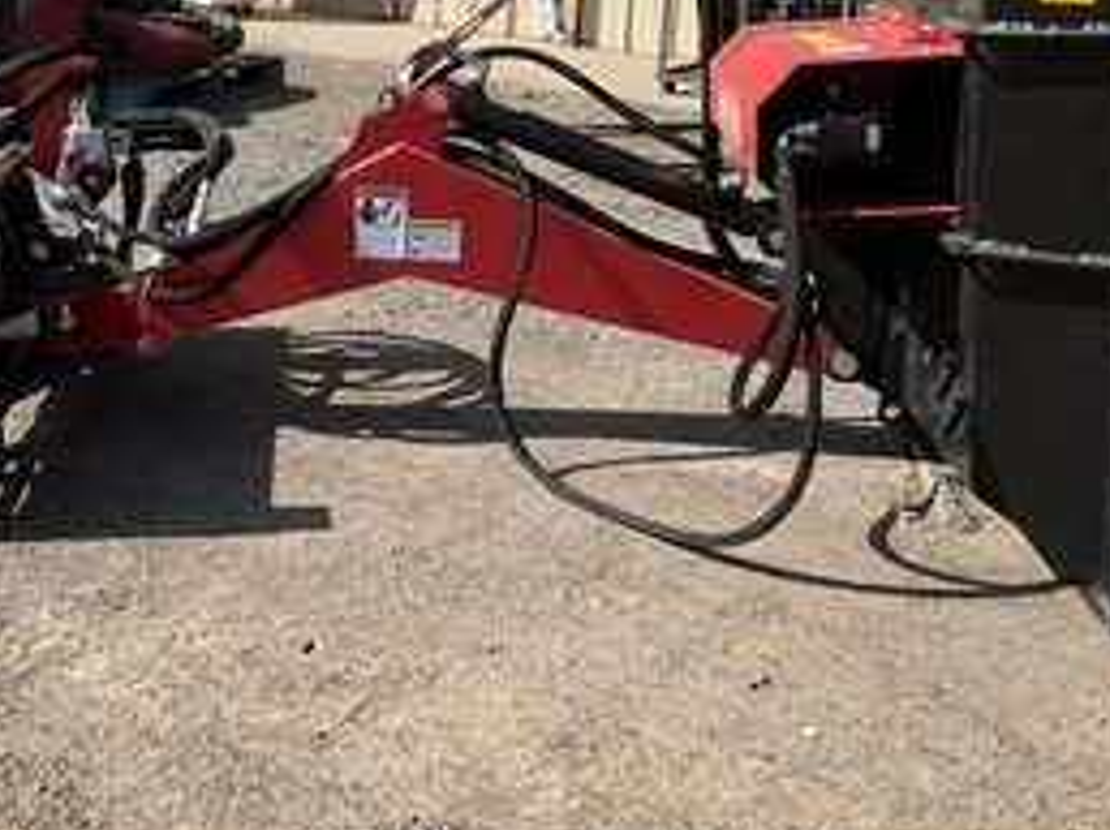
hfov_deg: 42.0
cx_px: 482
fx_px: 1442
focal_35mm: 45
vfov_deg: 31.7
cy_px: 228
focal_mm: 3
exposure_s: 1/1377
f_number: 1.8
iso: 25
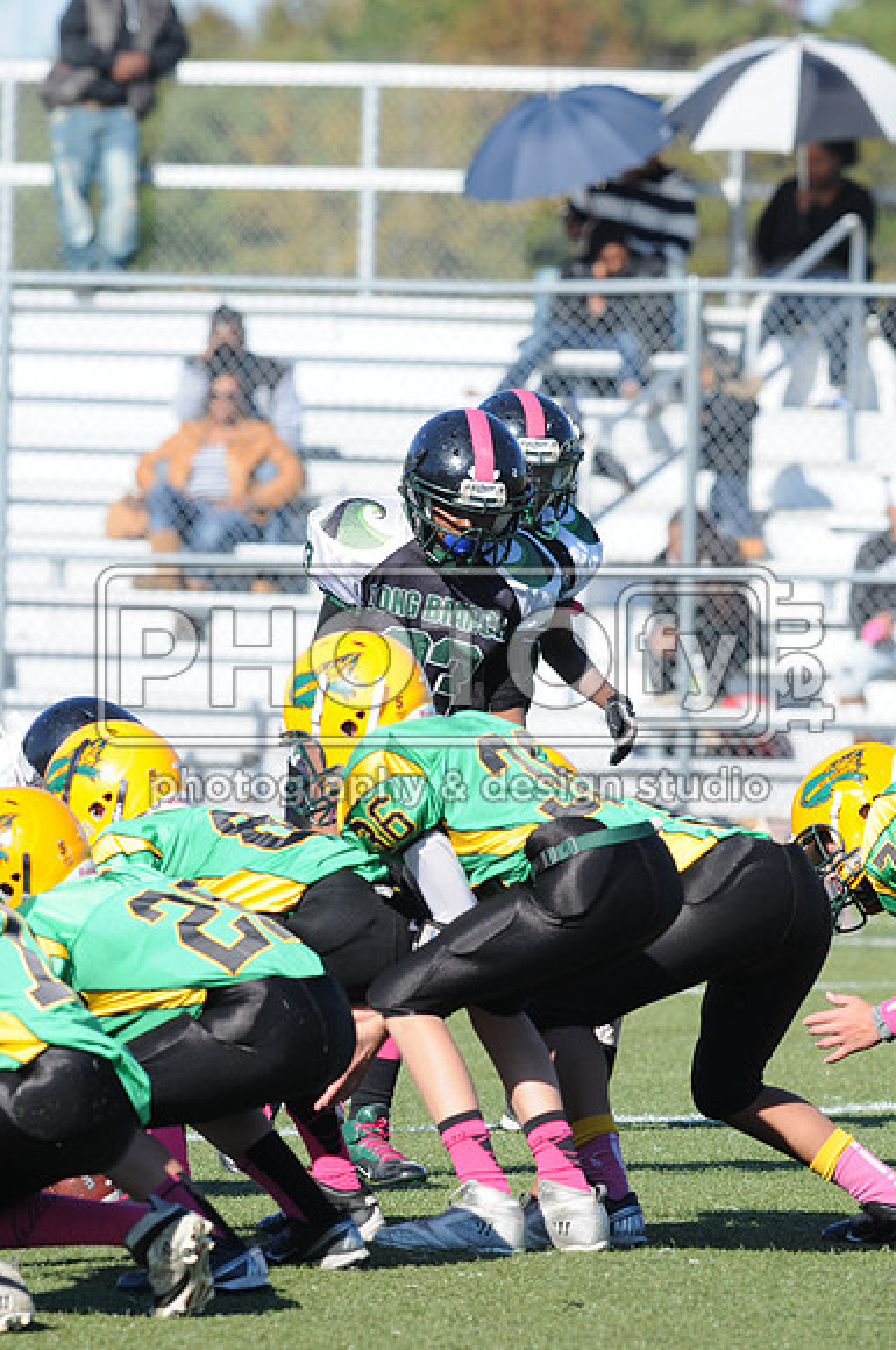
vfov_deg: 4.6
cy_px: 675
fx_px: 16849
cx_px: 448
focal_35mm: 450
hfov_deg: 3.0
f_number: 7.1
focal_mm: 300
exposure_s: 1/500
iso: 200
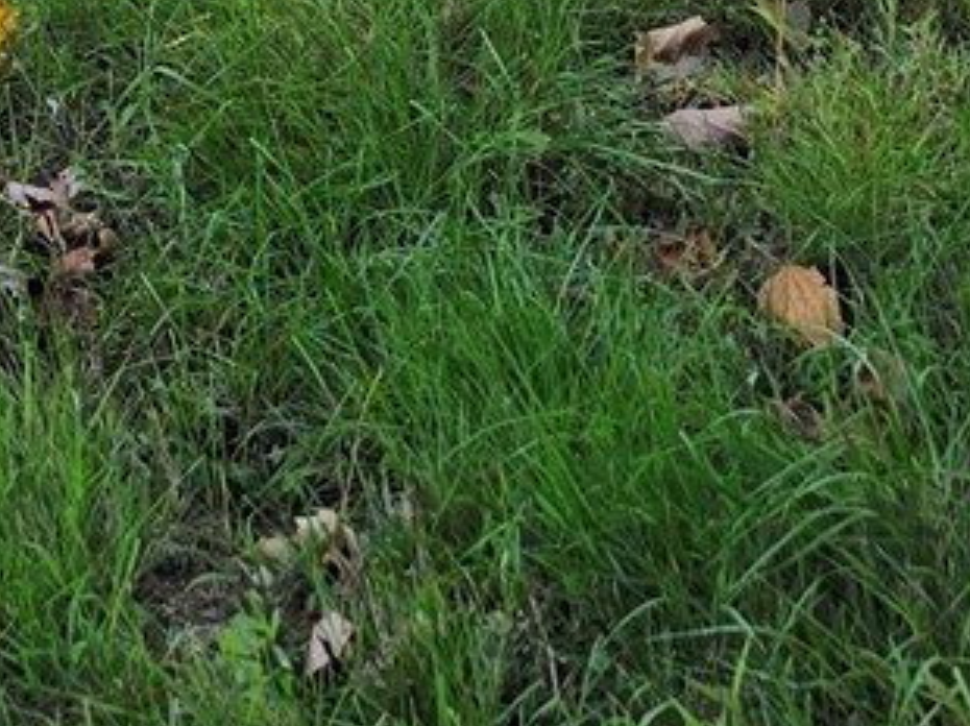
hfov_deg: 13.0
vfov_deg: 8.3
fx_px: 4256
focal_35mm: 152
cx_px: 397
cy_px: -1443
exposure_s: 1/200
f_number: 1.7
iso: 12
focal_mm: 6.3
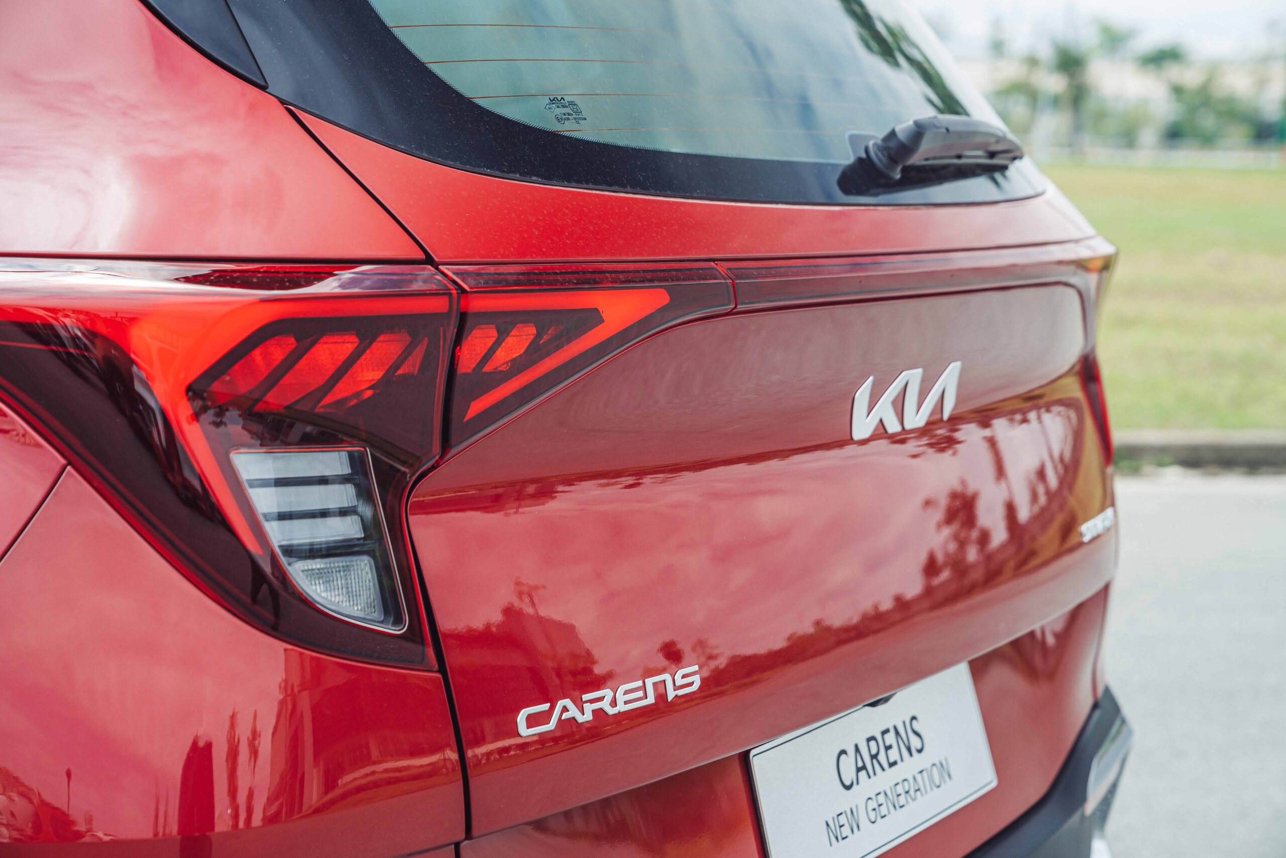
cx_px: 643
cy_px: 429
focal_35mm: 70
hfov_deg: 28.8
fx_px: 2501
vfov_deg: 19.5
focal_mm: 70
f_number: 5.6
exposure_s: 1/200
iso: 200
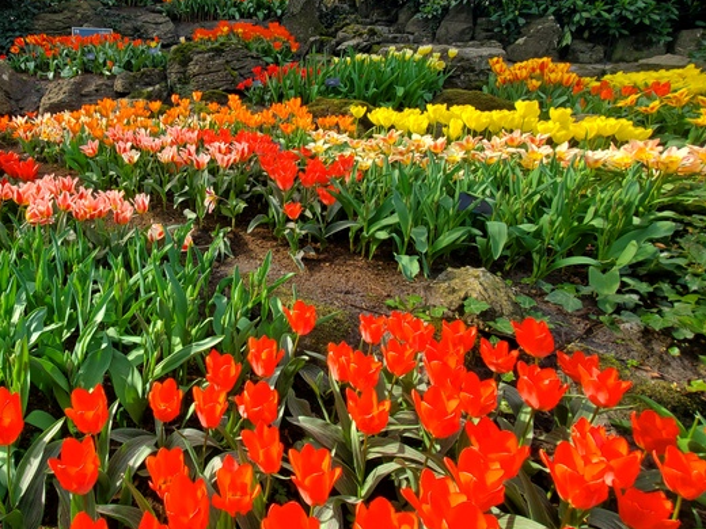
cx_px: 190
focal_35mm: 20
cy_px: 199
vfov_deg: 65.0
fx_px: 408
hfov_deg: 76.7
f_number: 2.2
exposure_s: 1/189
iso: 50
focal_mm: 1.8
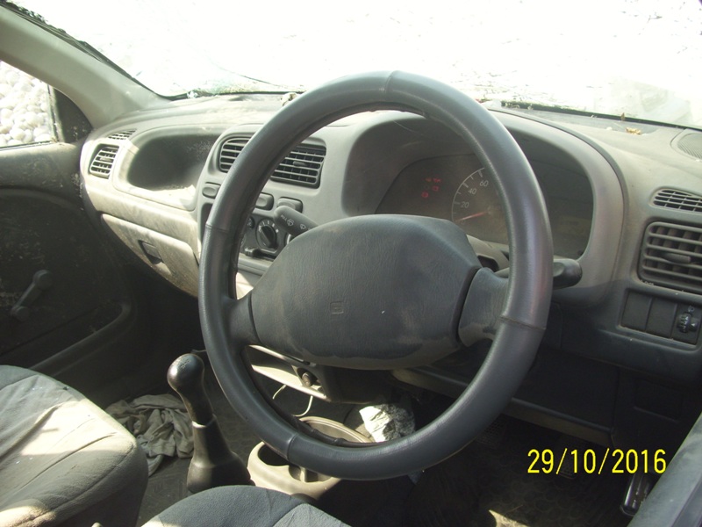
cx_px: 351
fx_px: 690
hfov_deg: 54.0
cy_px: 264
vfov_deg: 41.8
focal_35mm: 34
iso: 80
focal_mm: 5.7
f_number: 2.9
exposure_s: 1/100
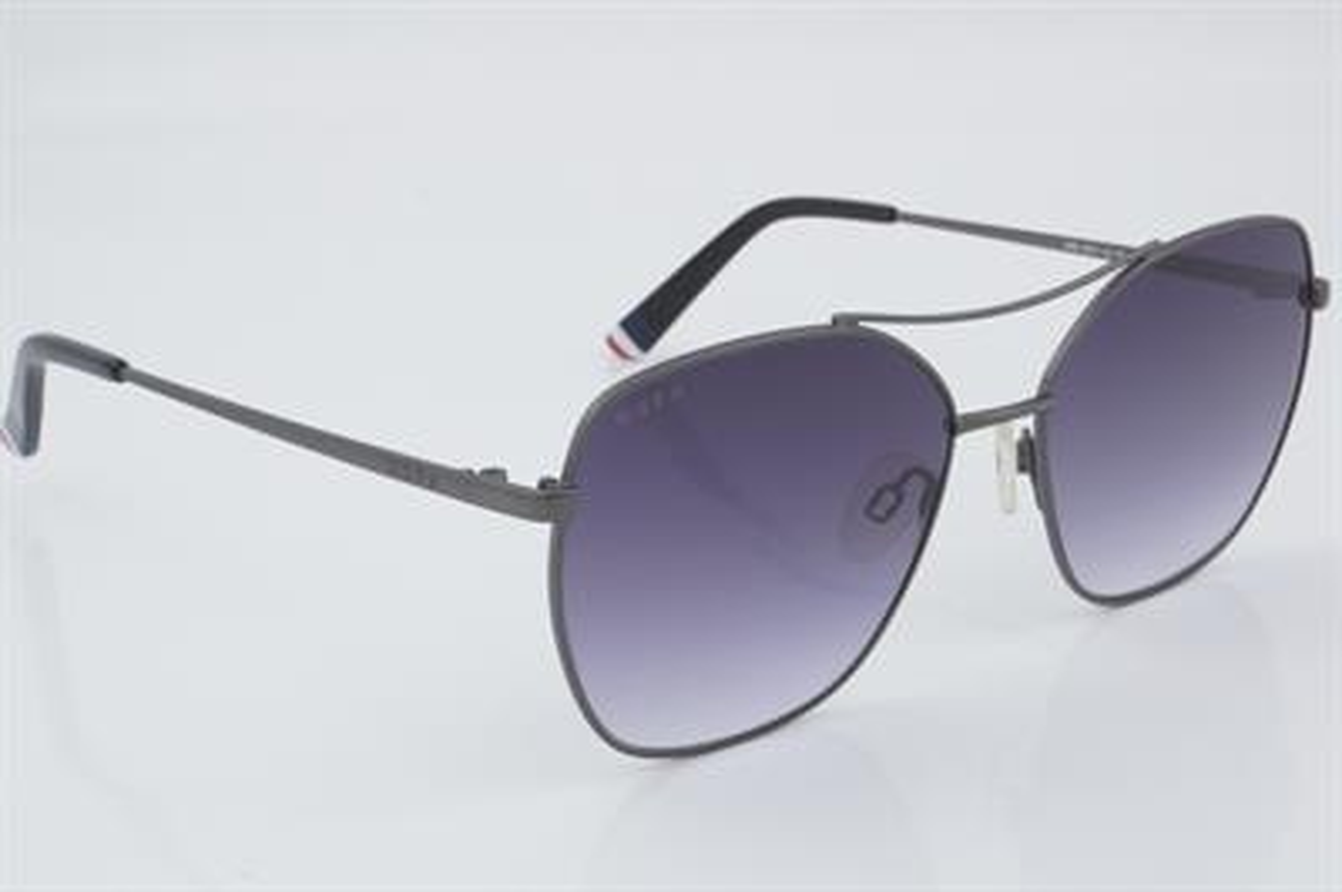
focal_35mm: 75
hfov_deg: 27.0
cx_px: 671
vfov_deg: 18.2
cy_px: 446
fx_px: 2793
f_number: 32
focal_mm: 50
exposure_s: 1/3
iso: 100
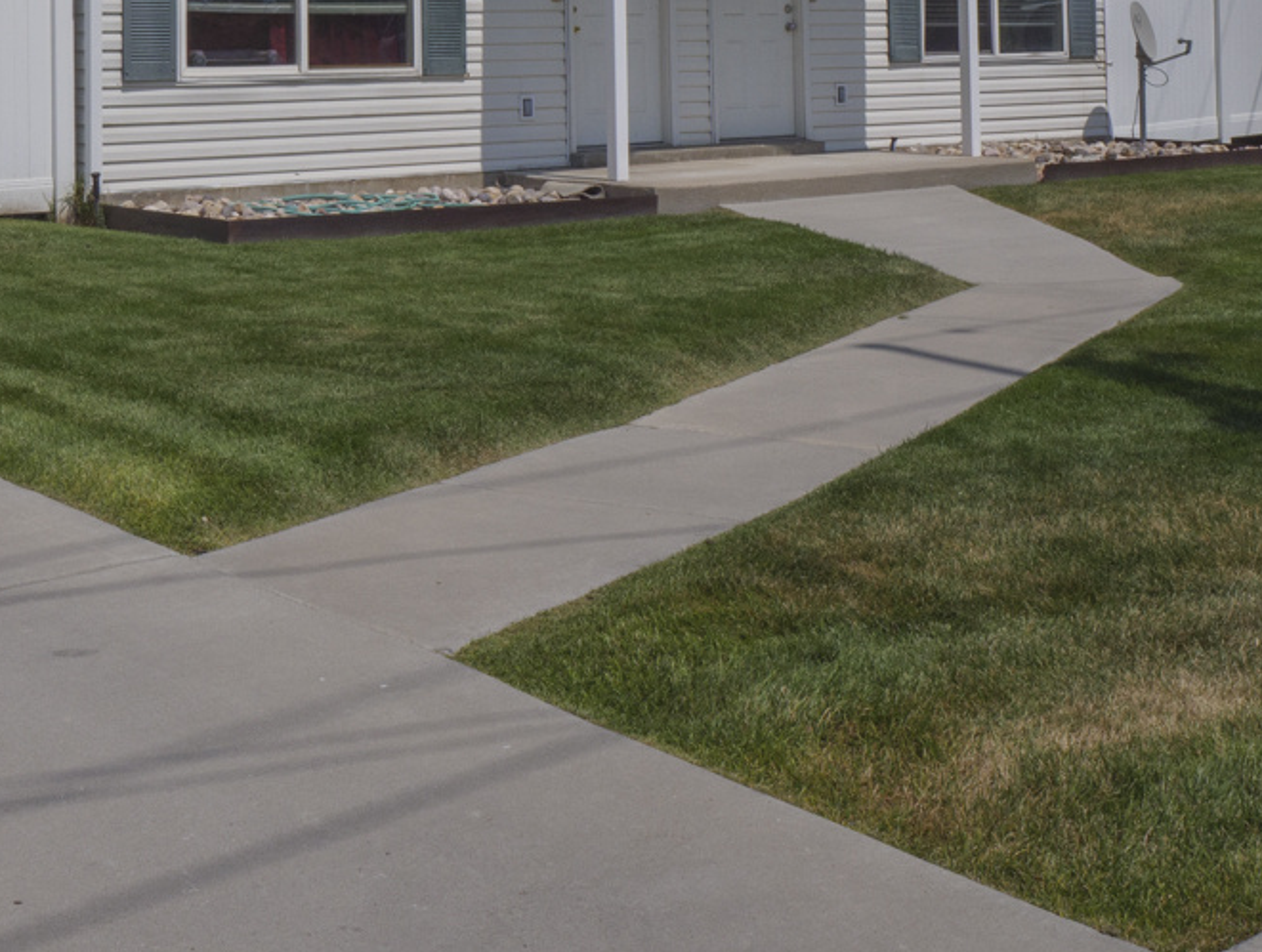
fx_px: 1973
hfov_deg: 35.1
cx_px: 427
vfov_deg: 25.6
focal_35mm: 54
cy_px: -32
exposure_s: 1/500
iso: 200
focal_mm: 11
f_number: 13
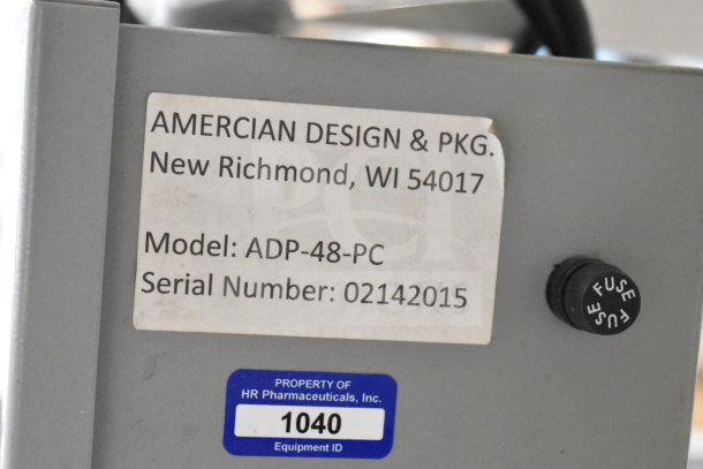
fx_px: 1611
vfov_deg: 16.6
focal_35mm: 82
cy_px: 234
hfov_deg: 24.6
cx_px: 352
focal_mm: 55
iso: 10000
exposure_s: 1/100
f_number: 5.6
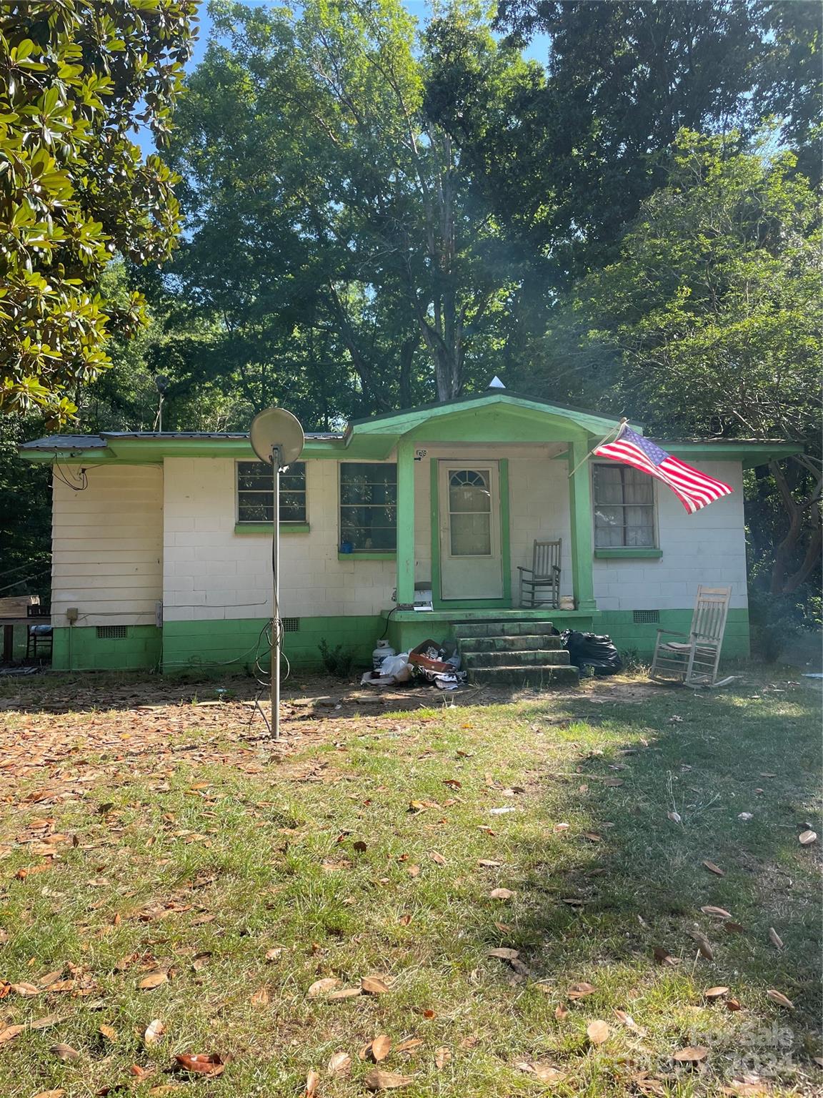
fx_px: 824
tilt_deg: +6.2
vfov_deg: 67.3
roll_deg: +1.3
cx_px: 412
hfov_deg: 53.1
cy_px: 549
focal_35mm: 26
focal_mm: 4.2
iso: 32
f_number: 1.6
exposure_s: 1/749
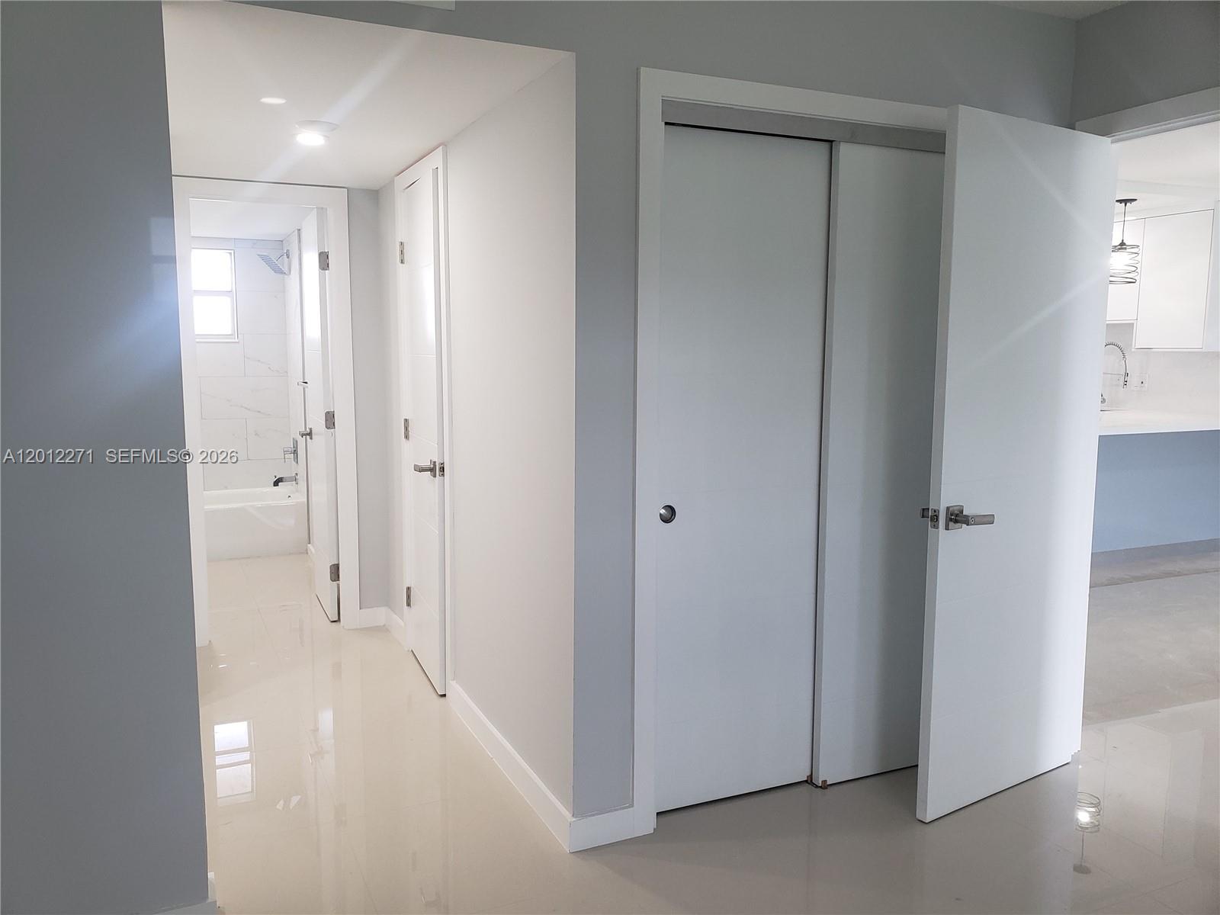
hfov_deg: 67.3
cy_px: 458
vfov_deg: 53.1
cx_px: 610
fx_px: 916
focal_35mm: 26
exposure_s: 1/60
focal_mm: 4.3
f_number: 2.4
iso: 160
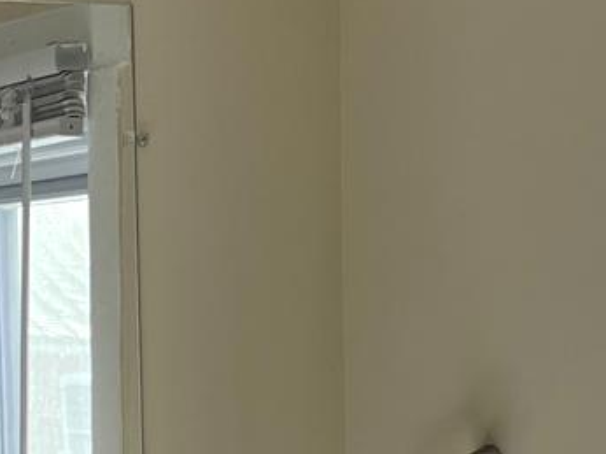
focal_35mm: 154
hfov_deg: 12.7
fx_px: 2694
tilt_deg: -6.3
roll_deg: +2.2
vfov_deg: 9.3
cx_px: -11
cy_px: 708
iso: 40
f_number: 1.5
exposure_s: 1/197
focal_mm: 5.7
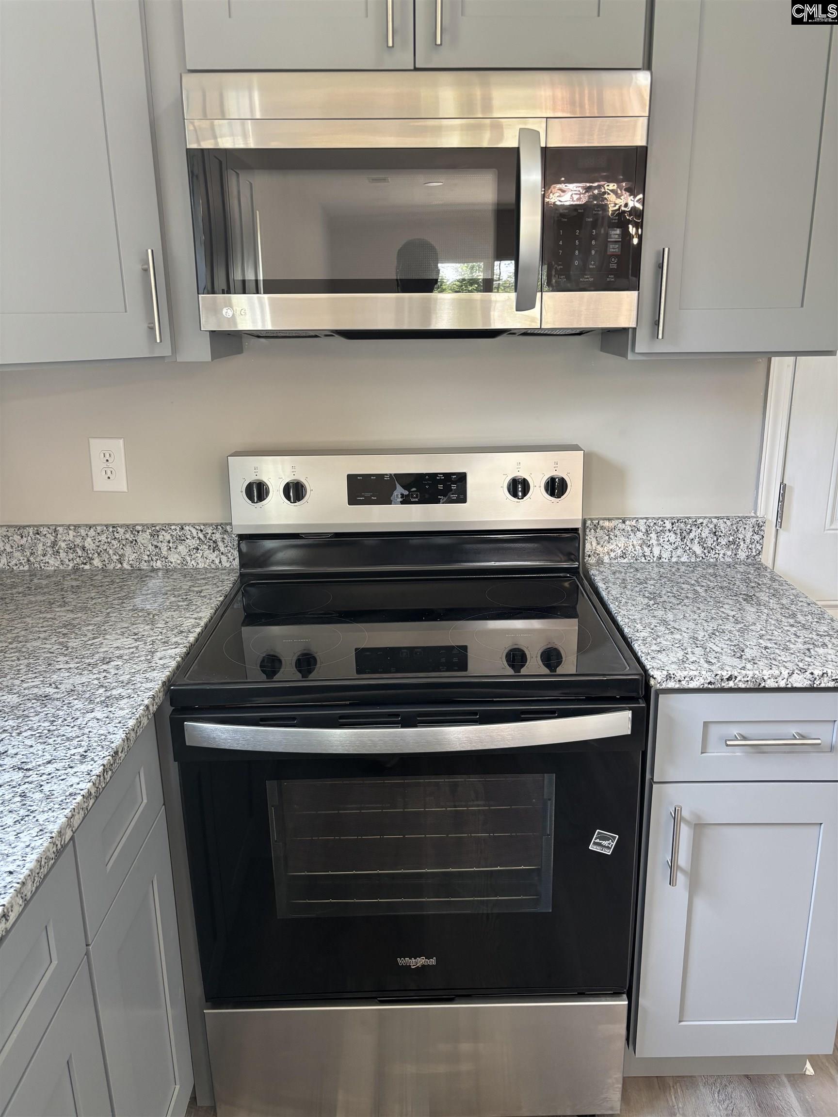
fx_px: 839
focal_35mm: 26
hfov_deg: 53.1
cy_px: 558
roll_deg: -0.4
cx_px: 419
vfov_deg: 67.3
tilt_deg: -16.1
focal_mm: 5.96
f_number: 1.6
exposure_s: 1/59
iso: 125
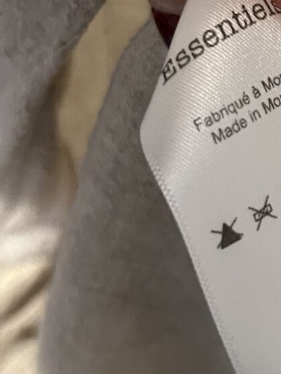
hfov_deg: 14.5
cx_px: 409
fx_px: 1039
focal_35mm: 96
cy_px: 171
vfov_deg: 20.4
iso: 500
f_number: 1.6
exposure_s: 1/60
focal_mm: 5.1
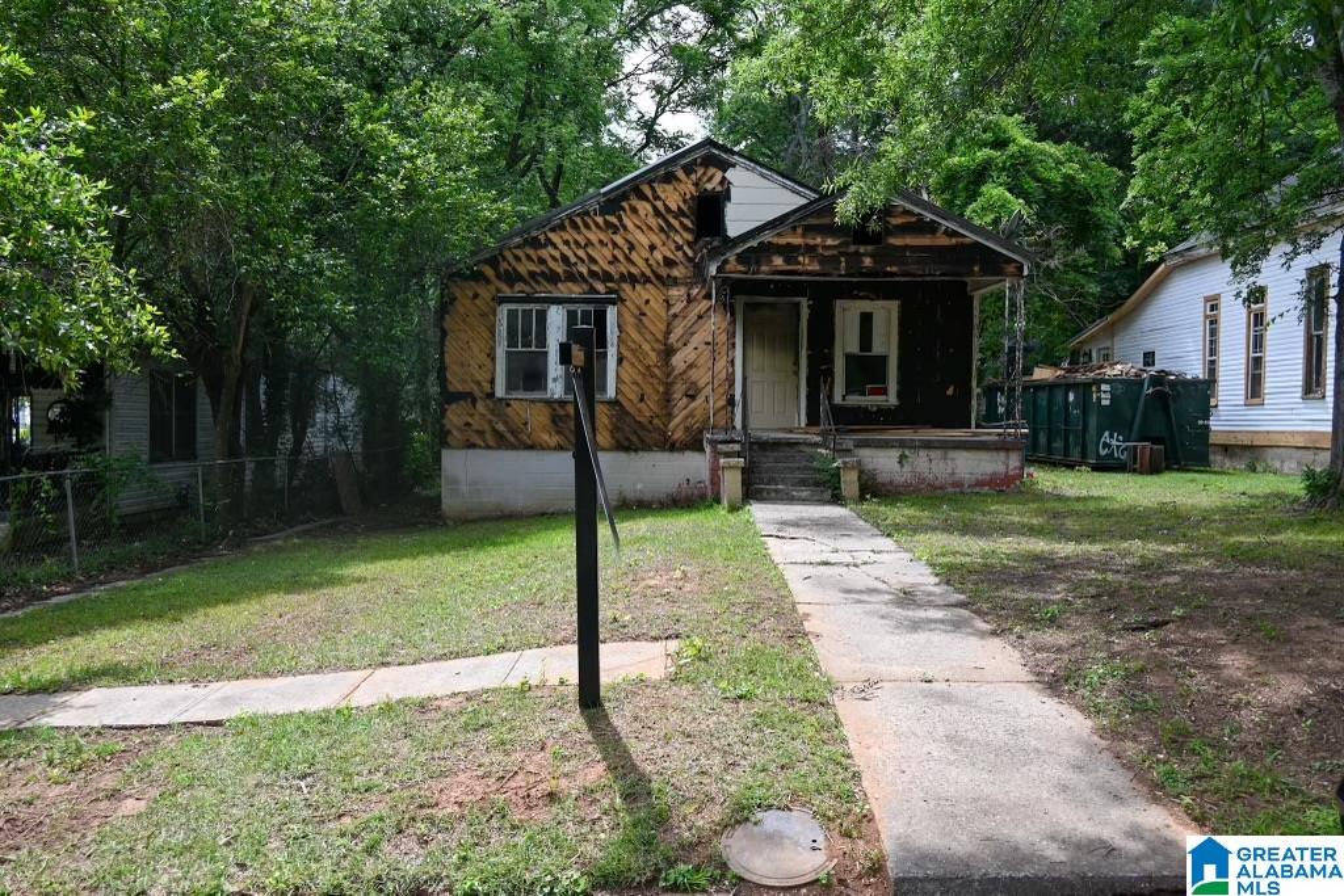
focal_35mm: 30
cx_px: 672
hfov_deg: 62.8
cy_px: 448
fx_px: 1101
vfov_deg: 44.3
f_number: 5.6
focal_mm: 29.5
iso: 200
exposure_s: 1/250
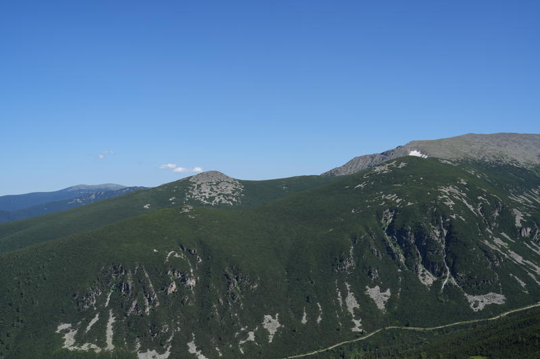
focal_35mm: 35
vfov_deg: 37.8
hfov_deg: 54.4
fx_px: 525
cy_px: 180
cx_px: 270
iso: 100
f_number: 8
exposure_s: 1/320
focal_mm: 35
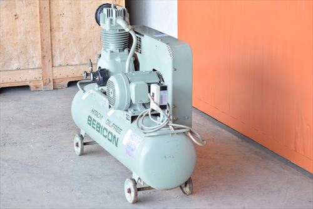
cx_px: 156
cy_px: 104
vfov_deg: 14.7
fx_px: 809
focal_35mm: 93
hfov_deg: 21.9
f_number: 6.3
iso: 1250
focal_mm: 62
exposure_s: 1/200
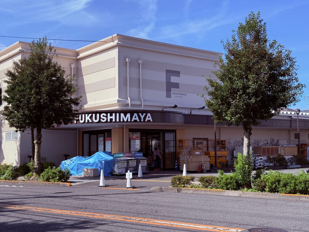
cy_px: 116
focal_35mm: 48
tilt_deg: +4.4
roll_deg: +0.7
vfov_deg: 30.3
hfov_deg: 39.7
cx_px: 154
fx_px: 428
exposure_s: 1/2865
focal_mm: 6.76
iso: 80
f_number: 1.78
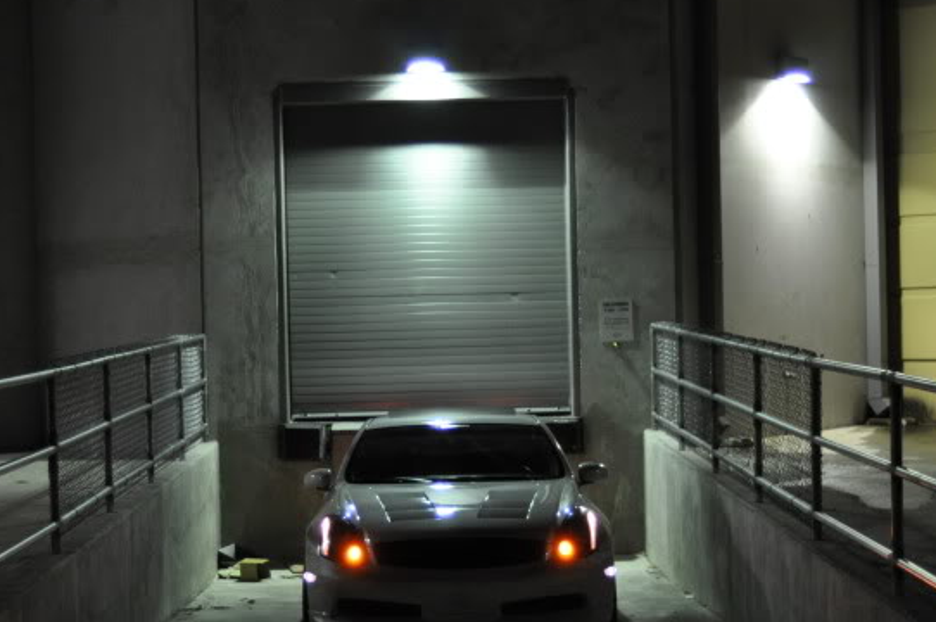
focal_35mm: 84
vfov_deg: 16.2
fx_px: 2181
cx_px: 434
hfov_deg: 24.2
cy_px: 405
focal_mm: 38
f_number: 3.8
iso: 800
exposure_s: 1/15
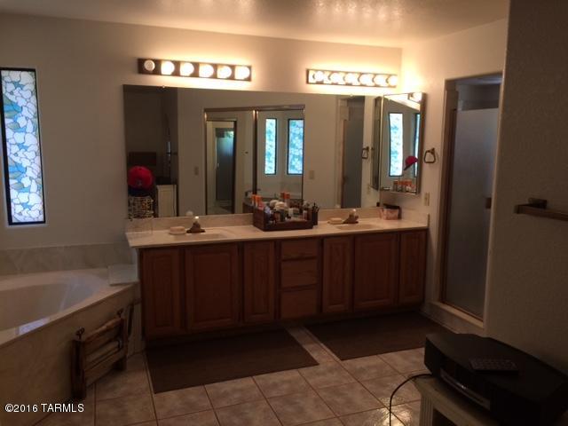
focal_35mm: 29
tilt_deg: -8.0
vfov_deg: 48.2
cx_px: 284
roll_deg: -1.3
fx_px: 476
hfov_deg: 61.7
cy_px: 213
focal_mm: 4.15
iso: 40
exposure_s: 1/40
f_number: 2.2
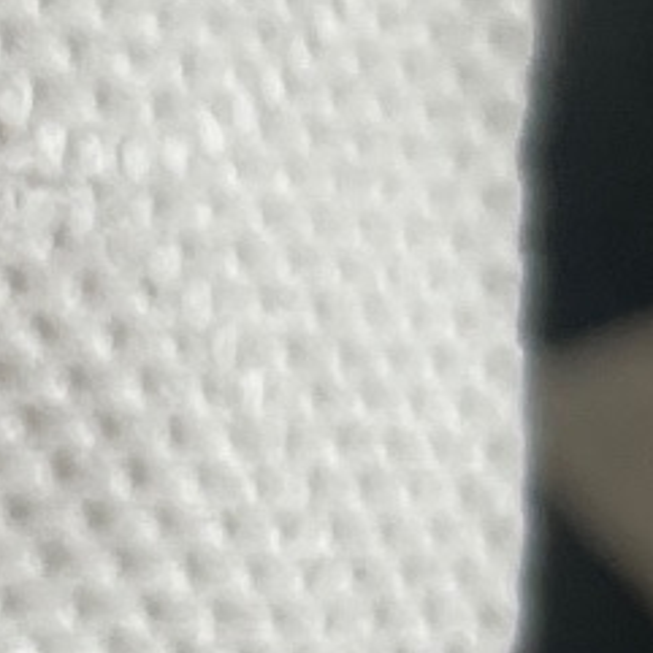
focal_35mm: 191
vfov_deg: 9.1
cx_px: -1149
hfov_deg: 8.1
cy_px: 14
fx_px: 4076
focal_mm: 4.2
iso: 64
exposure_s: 1/121
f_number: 1.6
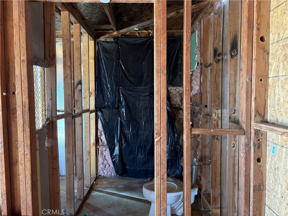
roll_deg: +0.8
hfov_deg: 67.3
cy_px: 108
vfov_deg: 53.1
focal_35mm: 26
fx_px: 216
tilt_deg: -2.2
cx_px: 144
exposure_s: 1/76
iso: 125
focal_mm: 5.96
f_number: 1.6
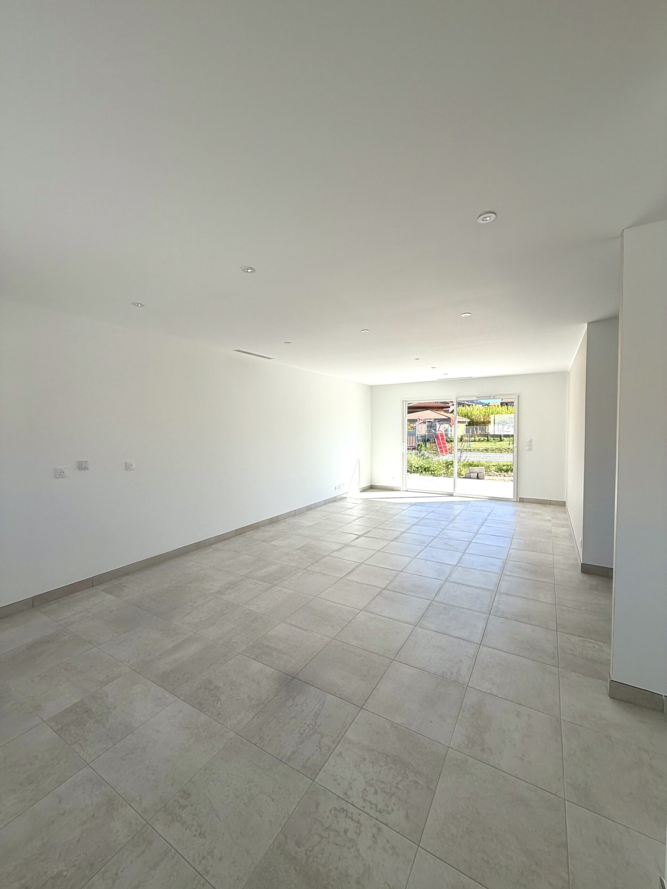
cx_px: 334
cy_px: 444
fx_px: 360
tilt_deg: -1.5
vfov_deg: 102.1
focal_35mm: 14
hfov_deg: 85.7
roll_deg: +0.4
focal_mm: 2.22
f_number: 2.2
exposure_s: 1/502
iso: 50
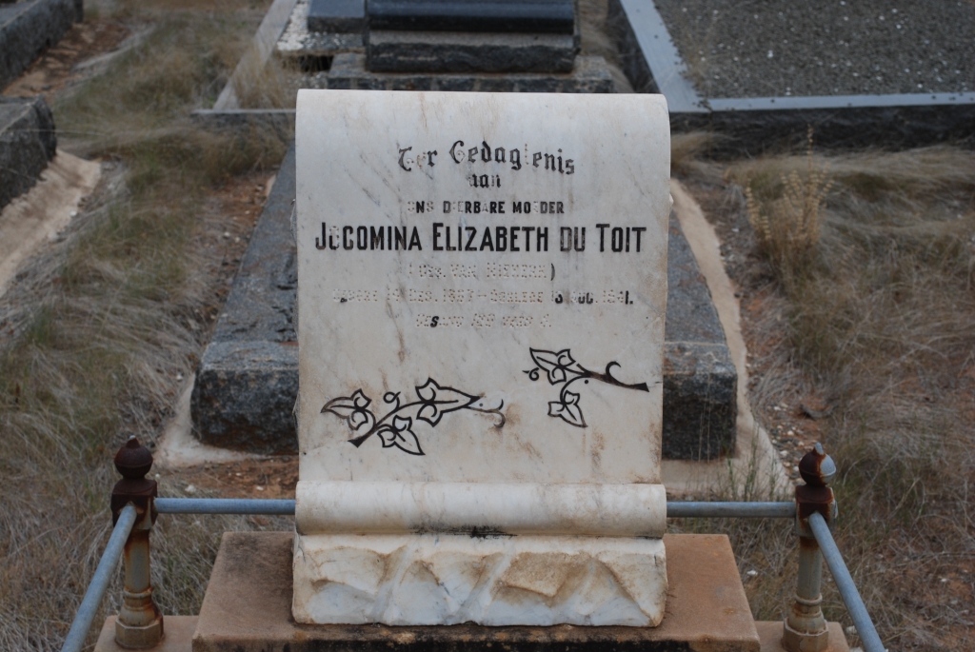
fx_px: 1830
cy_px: 326
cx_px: 488
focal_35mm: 68
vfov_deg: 20.2
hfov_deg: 29.8
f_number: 7.1
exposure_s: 1/200
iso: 100
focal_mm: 45
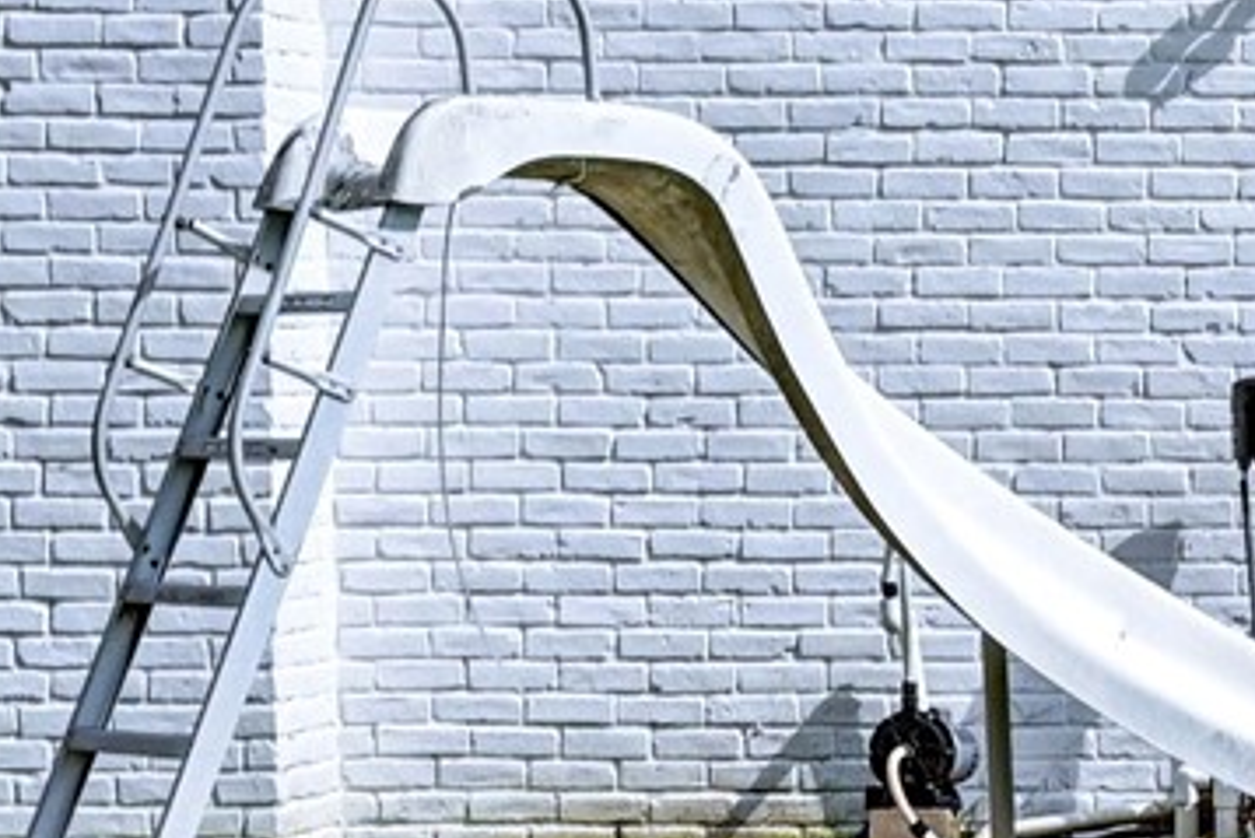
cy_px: 722
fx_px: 6347
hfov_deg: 10.2
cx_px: 2727
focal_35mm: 182
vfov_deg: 7.5
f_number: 8
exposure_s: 1/1000
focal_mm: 30
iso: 400
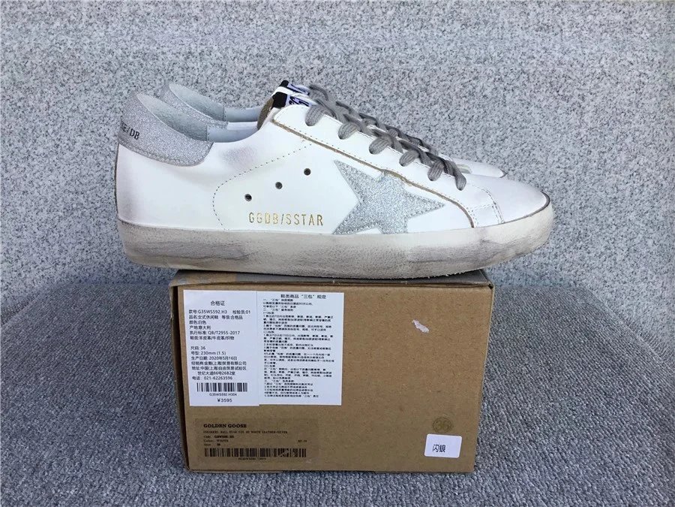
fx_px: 604
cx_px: 338
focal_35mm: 31
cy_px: 254
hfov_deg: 58.4
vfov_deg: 45.4
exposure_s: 1/334
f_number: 2.4
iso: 25
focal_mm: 3.3
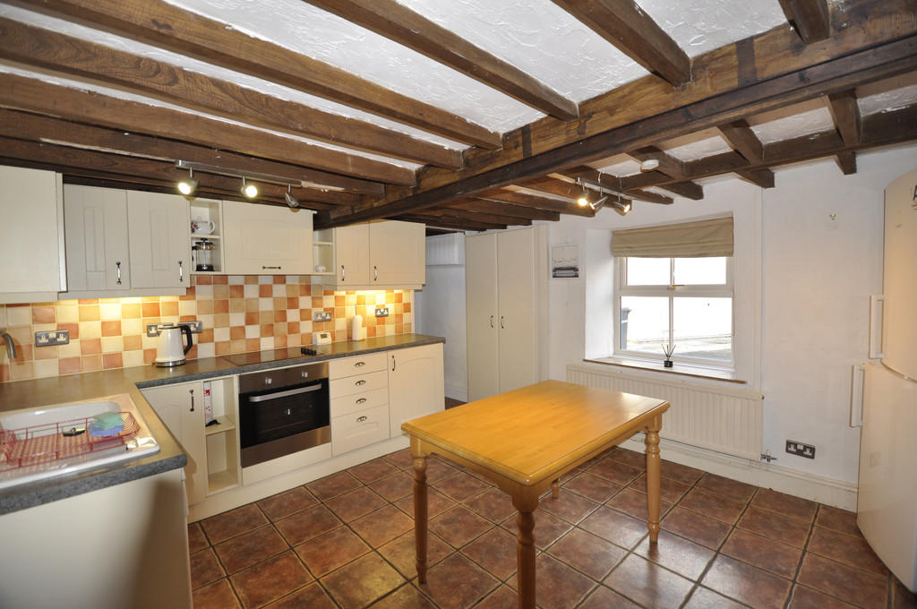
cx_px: 458
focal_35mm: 15
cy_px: 304
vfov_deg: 77.2
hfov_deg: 100.5
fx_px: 382
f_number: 3.5
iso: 560
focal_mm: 10
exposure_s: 1/125
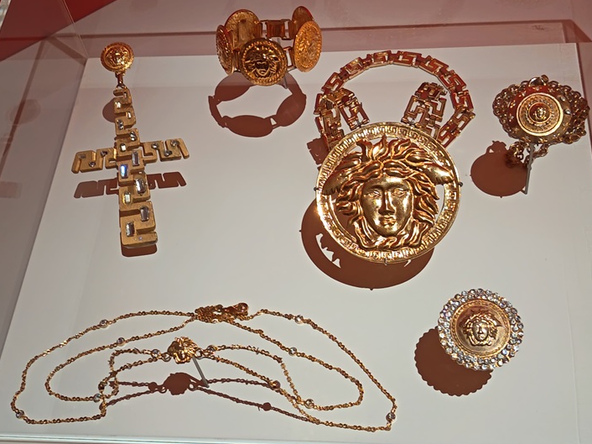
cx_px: 297
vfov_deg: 29.1
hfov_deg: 38.2
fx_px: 855
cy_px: 225
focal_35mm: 50
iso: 1112
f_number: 1.75
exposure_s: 1/33.3
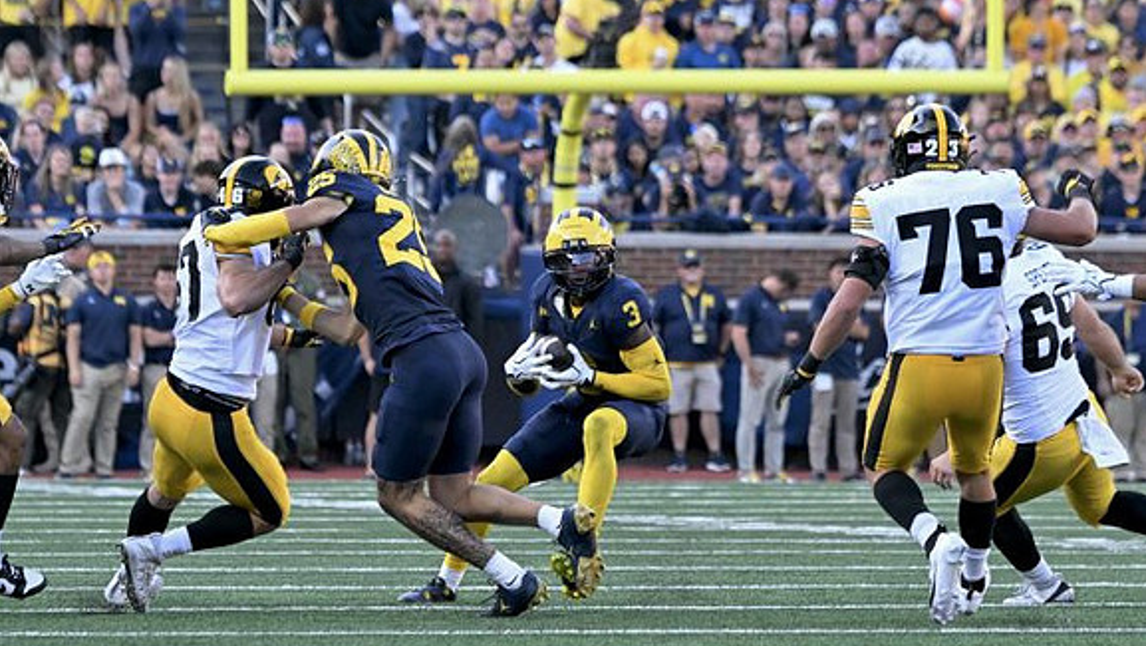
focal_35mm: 395
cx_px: 574
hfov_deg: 5.5
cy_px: 355
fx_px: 12007
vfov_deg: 3.1
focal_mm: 250
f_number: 5.6
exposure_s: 1/1250
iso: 2000
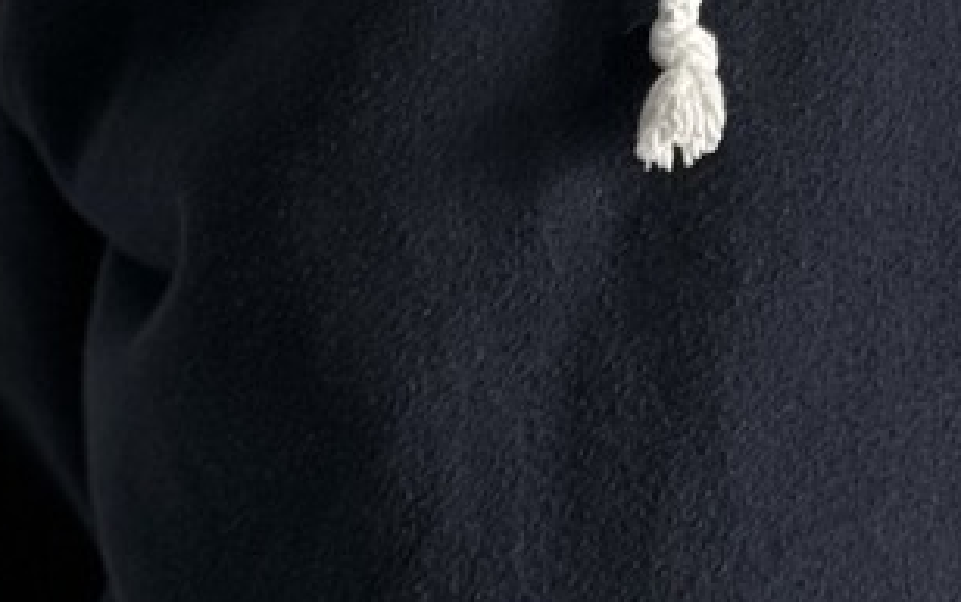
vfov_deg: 5.3
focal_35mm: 231
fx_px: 6054
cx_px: 1192
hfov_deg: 9.0
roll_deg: +0.2
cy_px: -1329
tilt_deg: +6.5
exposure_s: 1/233
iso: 64
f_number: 1.78
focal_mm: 6.76
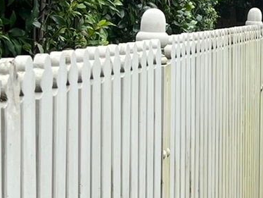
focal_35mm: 139
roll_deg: +1.5
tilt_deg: +0.3
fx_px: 1057
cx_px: 396
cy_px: -11
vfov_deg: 10.6
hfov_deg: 13.4
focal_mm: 5.7
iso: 50
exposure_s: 1/924
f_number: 1.5
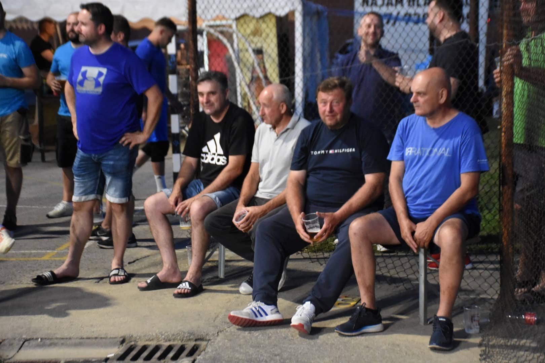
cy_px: 182
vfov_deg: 17.5
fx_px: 1181
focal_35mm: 78
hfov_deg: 26.0
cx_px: 272
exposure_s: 1/80
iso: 5000
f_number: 5
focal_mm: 52
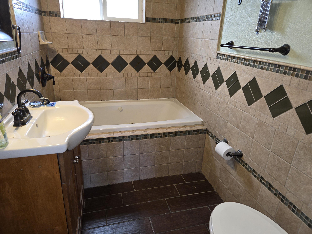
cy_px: 117
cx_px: 156
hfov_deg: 73.9
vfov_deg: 58.9
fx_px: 207
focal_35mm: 23
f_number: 1.8
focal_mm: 5.4
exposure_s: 1/60
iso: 125
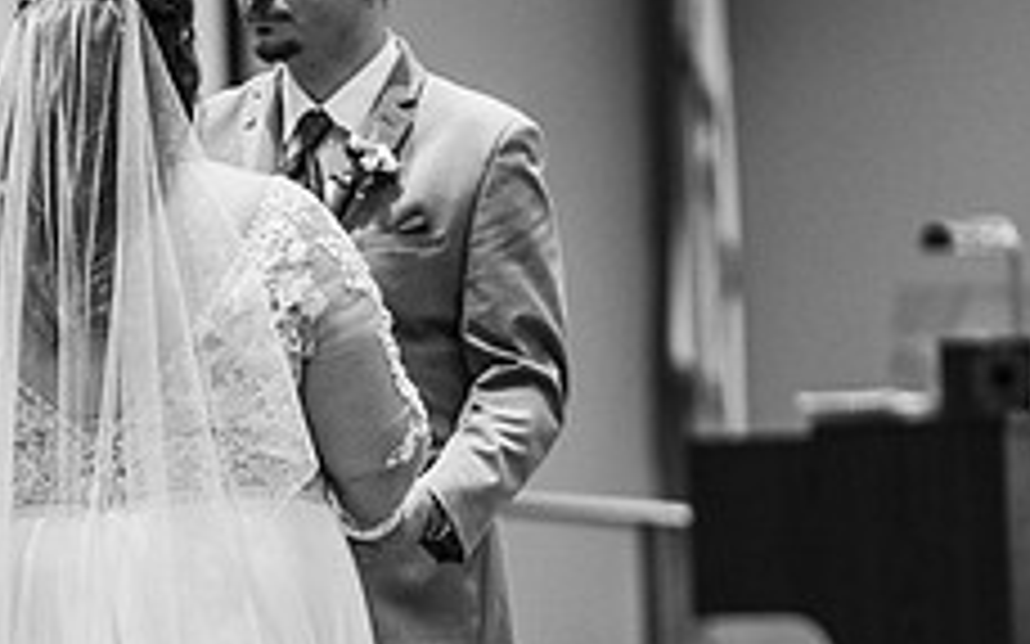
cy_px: 383
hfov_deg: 6.2
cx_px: 504
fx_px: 9570
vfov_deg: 3.8
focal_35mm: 341
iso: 2000
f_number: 2.8
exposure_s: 1/250
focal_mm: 170
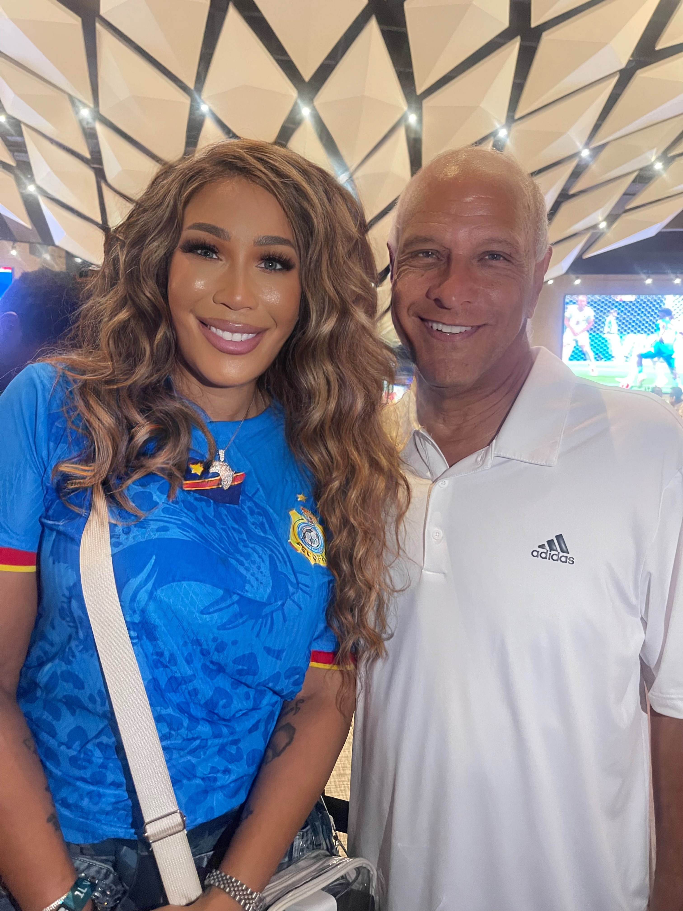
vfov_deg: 69.4
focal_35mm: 25
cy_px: 456
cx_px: 342
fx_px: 658
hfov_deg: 54.9
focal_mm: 5.1
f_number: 1.6
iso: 800
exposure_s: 1/30
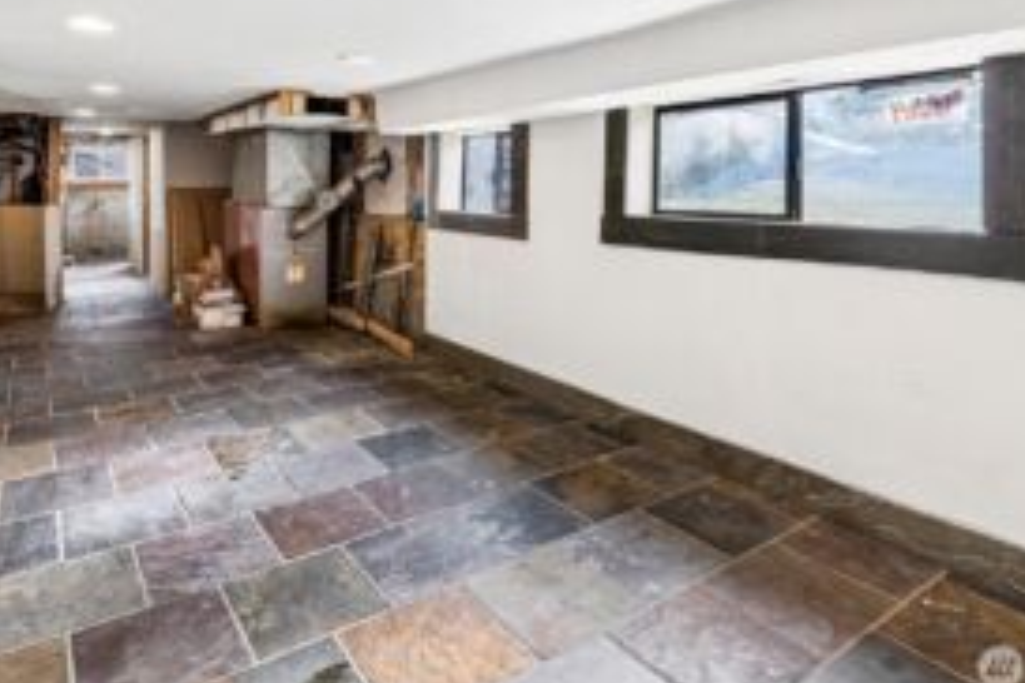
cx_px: 443
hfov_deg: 78.2
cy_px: 201
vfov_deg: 55.4
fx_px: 626
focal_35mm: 22
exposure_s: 1/10
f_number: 9
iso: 250
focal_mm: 10
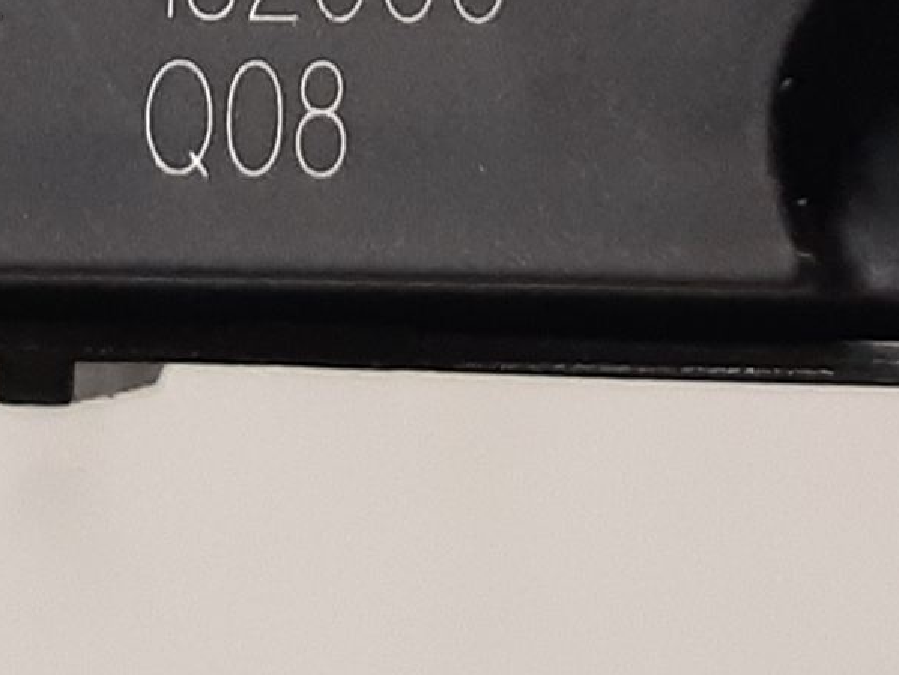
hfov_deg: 21.9
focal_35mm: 89
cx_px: 272
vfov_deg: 15.1
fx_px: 2312
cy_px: -394
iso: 160
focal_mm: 3.93
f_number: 1.7
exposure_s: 1/50
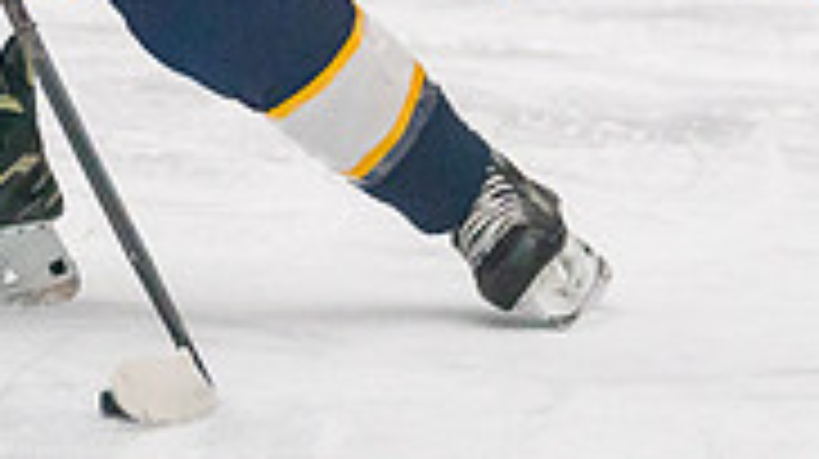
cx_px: 330
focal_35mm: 589
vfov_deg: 2.1
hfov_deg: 3.7
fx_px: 12780
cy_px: -307
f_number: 2.8
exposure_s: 1/1600
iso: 4000
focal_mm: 119
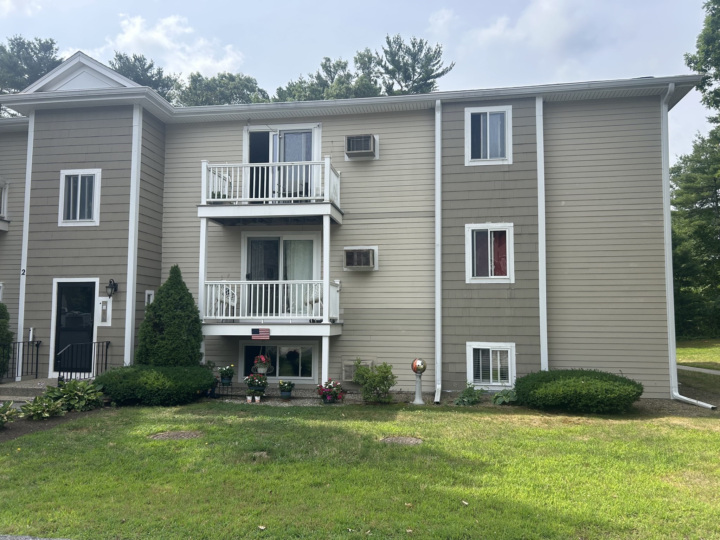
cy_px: 270
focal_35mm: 26
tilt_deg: +4.3
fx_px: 541
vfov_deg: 53.1
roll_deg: +0.0
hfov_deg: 67.3
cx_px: 360
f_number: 1.5
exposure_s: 1/2404
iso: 50
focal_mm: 5.7
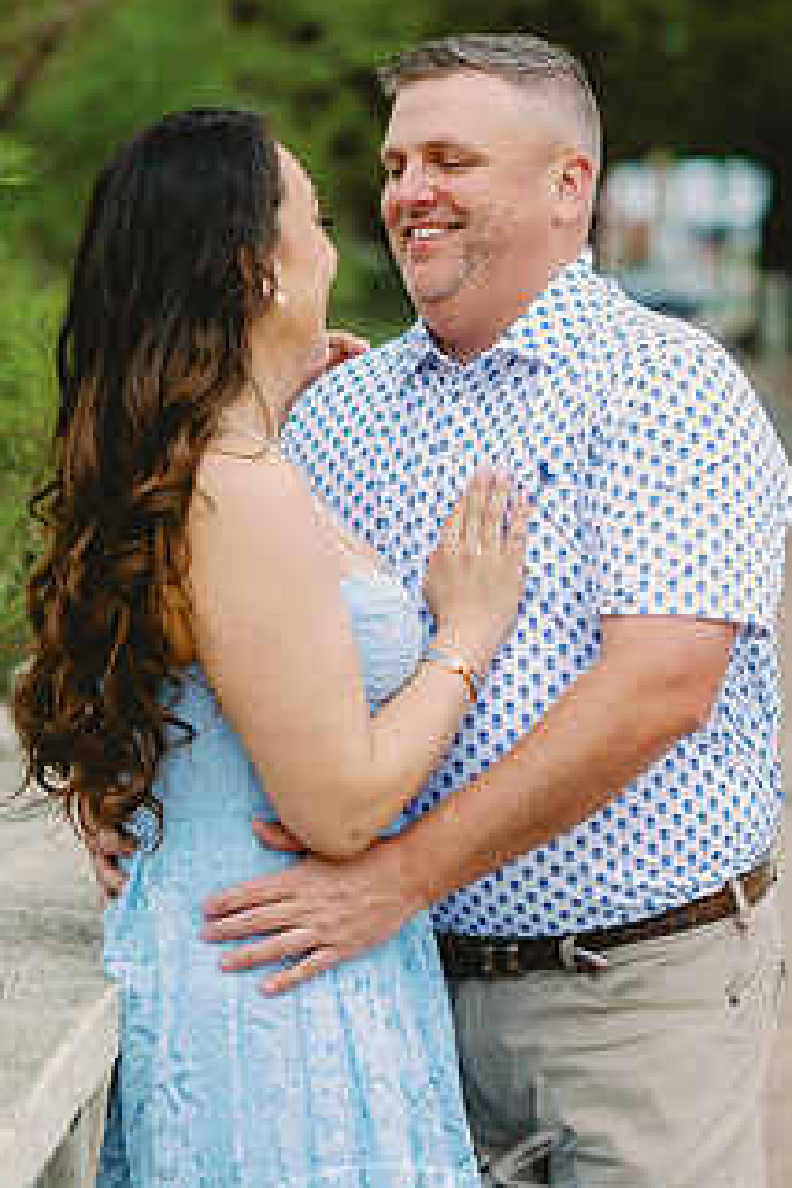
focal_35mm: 119
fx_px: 3927
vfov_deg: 17.2
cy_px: 559
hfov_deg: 11.5
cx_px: 452
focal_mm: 85
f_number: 2.8
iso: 100
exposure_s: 1/500
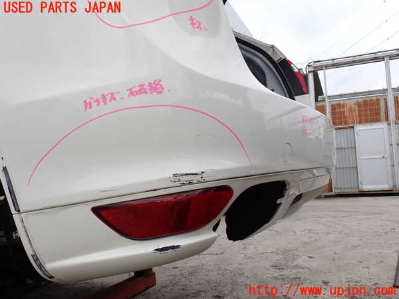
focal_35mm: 30
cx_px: 200
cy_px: 150
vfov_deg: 46.8
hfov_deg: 60.0
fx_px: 346
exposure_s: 1/640
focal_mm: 5.4
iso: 100
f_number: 3.2
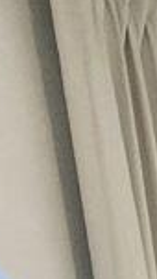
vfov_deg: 13.9
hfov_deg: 5.5
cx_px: 887
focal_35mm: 96
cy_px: 704
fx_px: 710
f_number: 2.2
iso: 320
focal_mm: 2.2
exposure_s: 1/60
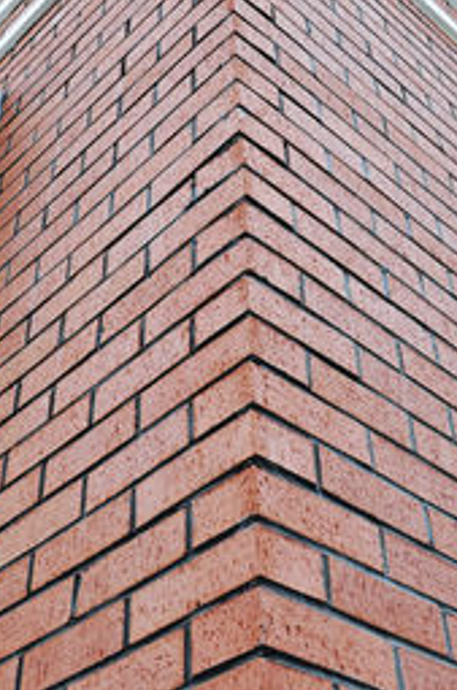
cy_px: 198
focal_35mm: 53
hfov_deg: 25.4
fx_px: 1013
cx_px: 257
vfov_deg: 36.9
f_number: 7.1
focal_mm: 18
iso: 200
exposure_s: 1/80
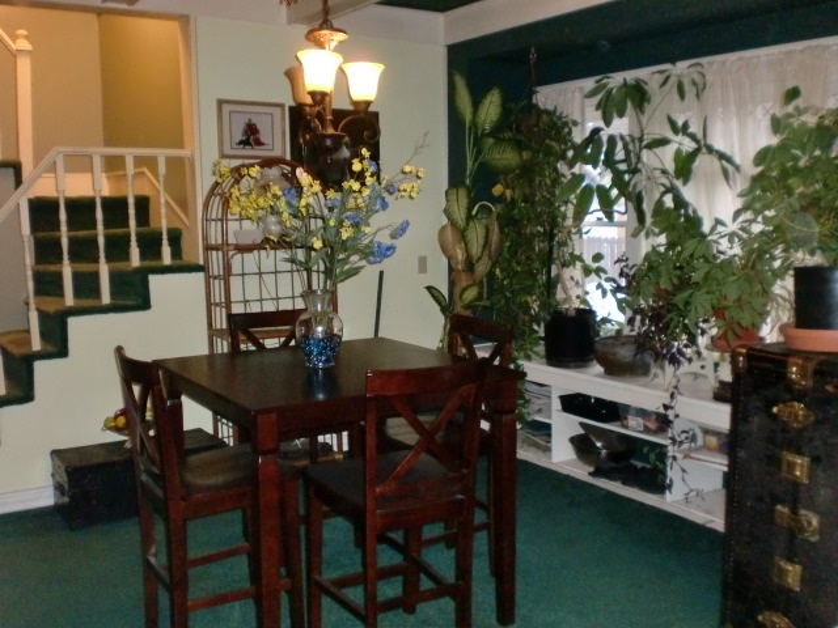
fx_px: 847
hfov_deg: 52.6
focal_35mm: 35
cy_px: 314
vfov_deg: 40.7
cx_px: 419
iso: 400
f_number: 3.1
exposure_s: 1/60
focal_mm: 6.3
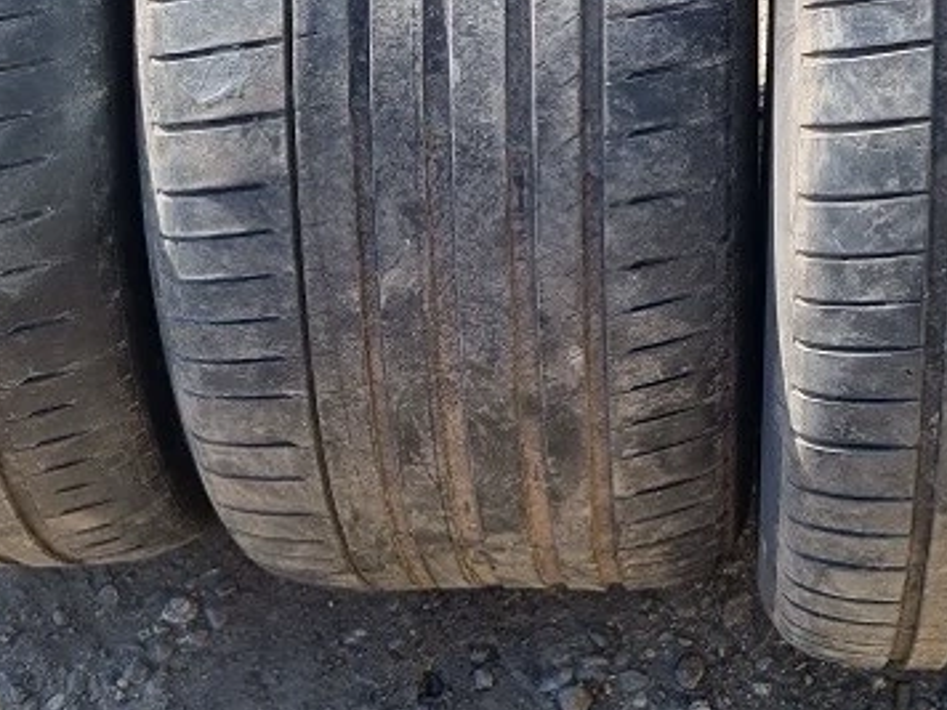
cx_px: 755
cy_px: 27
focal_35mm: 73
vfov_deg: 19.7
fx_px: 1997
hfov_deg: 26.2
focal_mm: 5.4
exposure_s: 1/854
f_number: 1.8
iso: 50
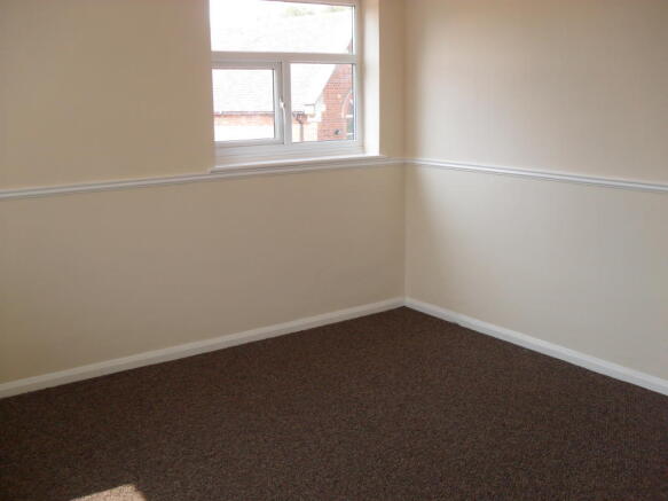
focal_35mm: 35
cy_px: 250
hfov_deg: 52.6
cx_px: 334
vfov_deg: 40.7
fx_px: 675
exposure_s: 1/125
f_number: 3
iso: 80
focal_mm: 6.3
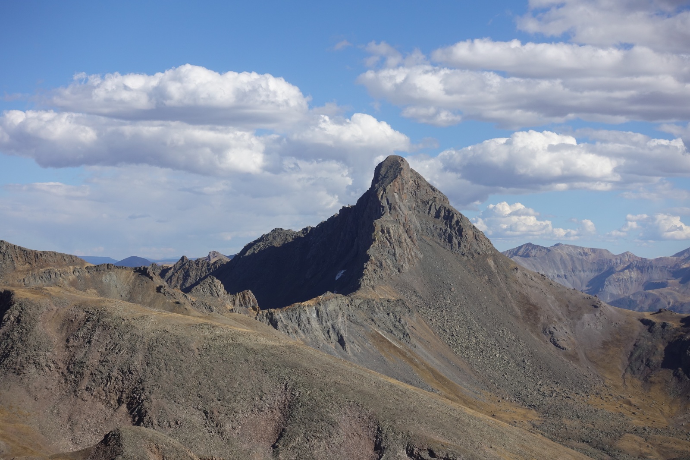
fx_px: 1341
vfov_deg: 19.4
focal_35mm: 70
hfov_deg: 28.8
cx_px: 345
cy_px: 230
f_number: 5.6
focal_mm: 25.7
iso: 125
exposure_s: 1/640
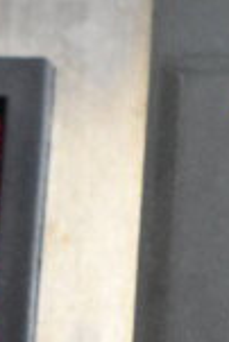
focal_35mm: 363
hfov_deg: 3.7
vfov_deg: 5.6
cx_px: 549
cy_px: 563
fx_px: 3455
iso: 6400
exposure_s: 1/200
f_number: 7.1
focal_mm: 40
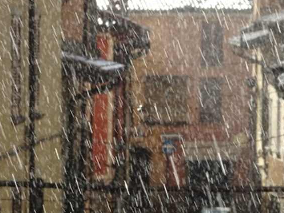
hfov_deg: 5.2
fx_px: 3117
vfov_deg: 3.9
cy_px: 106
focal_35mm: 380
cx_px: 217
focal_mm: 36.24
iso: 160
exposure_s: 1/250
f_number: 6.3
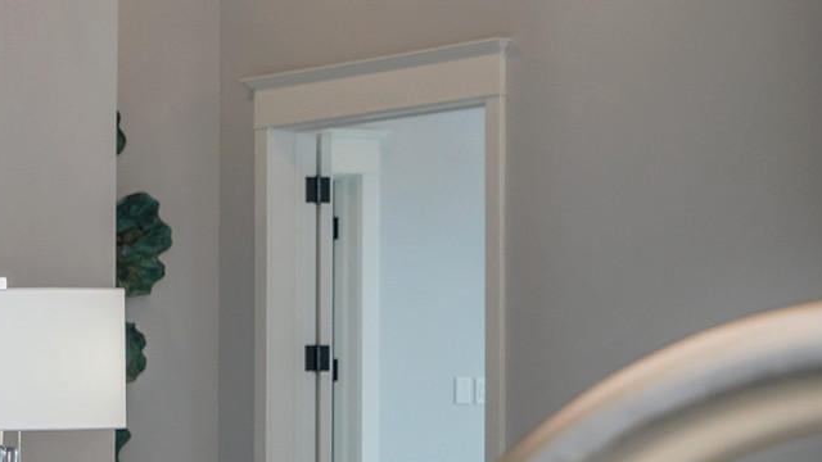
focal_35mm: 165
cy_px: 431
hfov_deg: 11.4
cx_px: -980
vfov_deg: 7.3
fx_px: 3596
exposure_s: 1/3
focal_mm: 35
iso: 100
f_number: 8
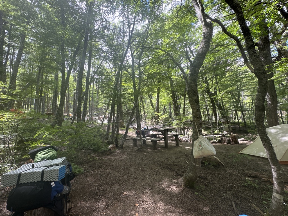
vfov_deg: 85.7
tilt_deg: +6.9
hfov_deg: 102.1
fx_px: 116
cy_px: 108
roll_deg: +8.0
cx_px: 144
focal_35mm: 14
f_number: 2.2
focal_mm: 2.22
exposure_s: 1/146
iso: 40
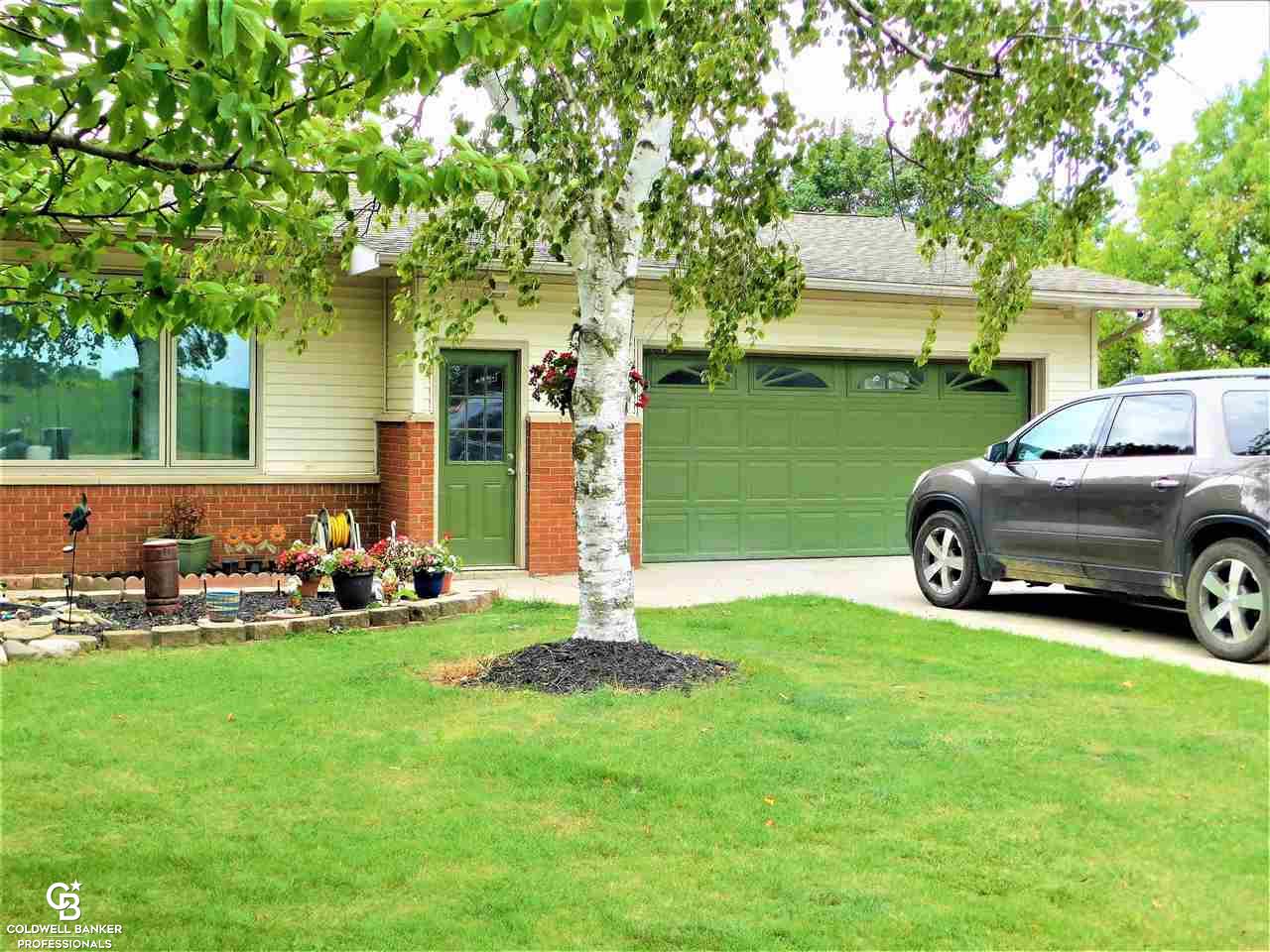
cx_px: 635
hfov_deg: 42.1
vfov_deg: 32.2
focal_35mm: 45
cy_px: 476
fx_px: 1651
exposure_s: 1/250
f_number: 3.7
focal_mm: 8
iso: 125
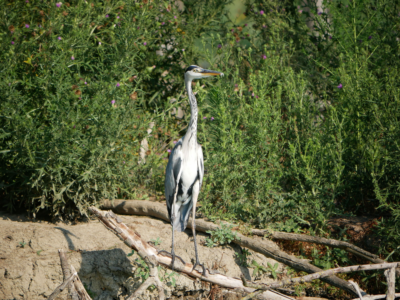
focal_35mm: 600
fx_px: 6936
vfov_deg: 2.5
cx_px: 200
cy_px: 150
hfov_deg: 3.3
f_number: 5.6
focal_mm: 300
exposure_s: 1/640
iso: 250
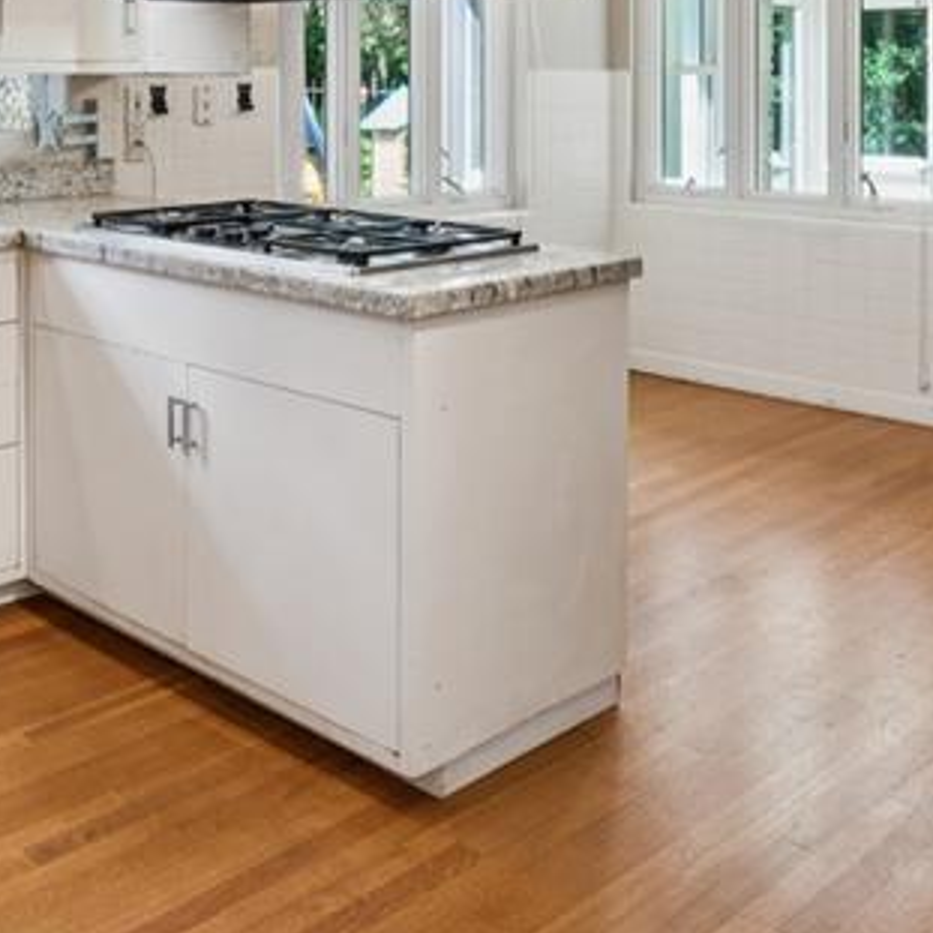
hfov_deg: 37.5
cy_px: 90
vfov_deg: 35.6
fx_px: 1358
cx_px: 312
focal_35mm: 45
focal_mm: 15.9
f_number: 13
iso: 320
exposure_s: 1/5
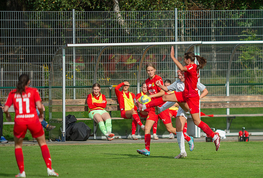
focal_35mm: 557
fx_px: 4090
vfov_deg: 2.5
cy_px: 116
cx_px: 175
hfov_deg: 3.7
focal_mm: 420
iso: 125
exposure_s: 1/1250
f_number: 4
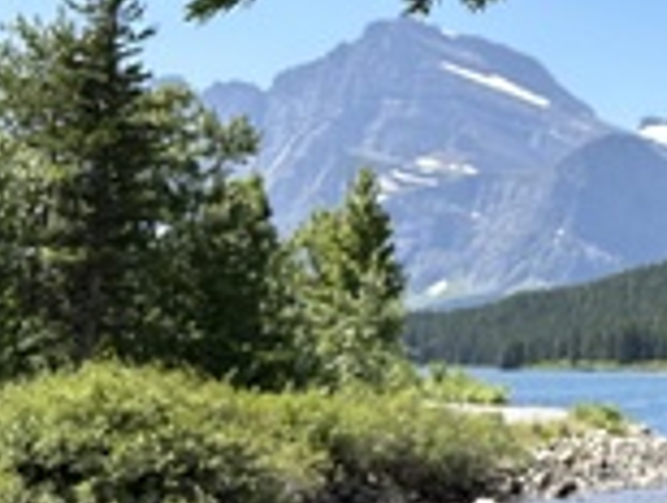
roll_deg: -0.7
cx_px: 1070
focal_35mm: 87
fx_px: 1679
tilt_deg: +10.1
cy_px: 39
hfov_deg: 19.0
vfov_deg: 16.8
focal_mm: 6.86
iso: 80
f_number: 1.78
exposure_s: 1/2967
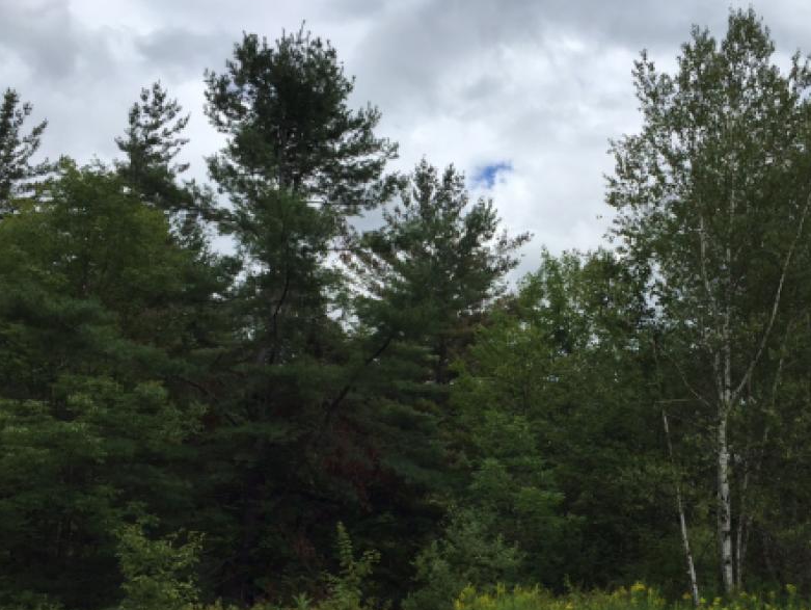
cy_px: 350
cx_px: 514
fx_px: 891
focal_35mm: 38
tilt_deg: +11.7
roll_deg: -3.2
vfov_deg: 37.7
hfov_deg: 48.4
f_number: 2.2
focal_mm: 4.15
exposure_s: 1/2825
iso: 32
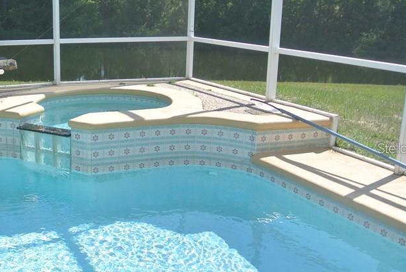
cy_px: 148
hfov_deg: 40.3
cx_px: 86
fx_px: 531
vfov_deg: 28.7
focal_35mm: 47
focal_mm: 10
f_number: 3.5
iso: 100
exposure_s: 1/400
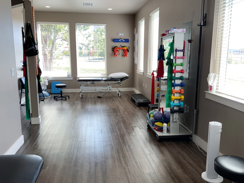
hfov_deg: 61.7
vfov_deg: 48.2
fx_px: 204
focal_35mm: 29
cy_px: 92
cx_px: 122
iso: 20
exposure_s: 1/120
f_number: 1.8
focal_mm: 3
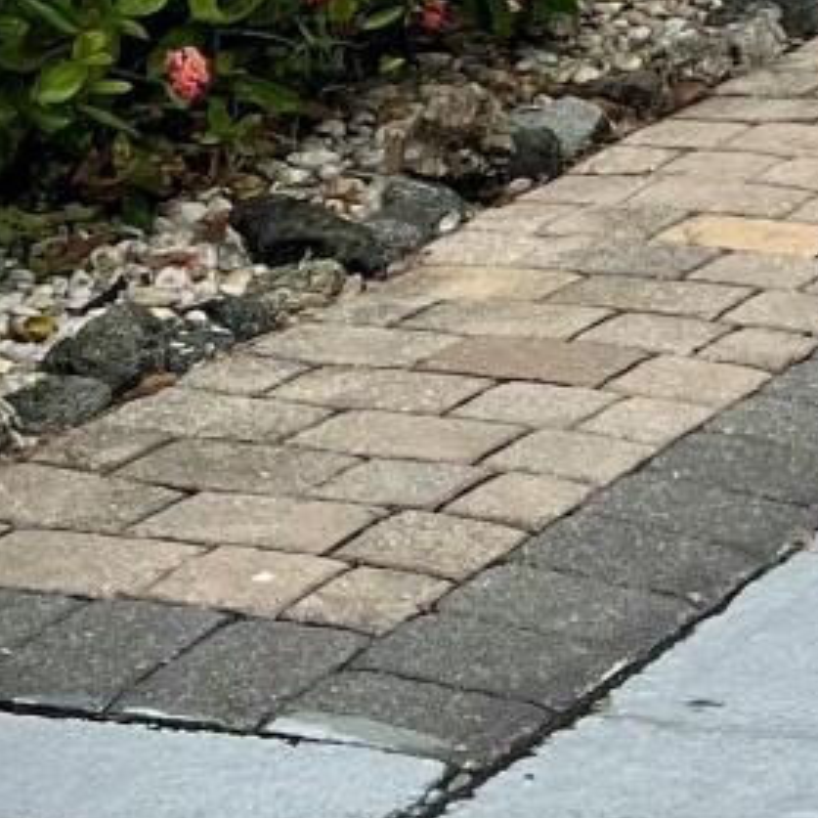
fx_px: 4411
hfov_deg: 9.7
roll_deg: +0.7
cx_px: 1724
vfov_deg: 9.7
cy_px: -926
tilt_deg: +1.6
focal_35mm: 165
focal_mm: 5.7
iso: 50
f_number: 1.5
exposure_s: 1/791
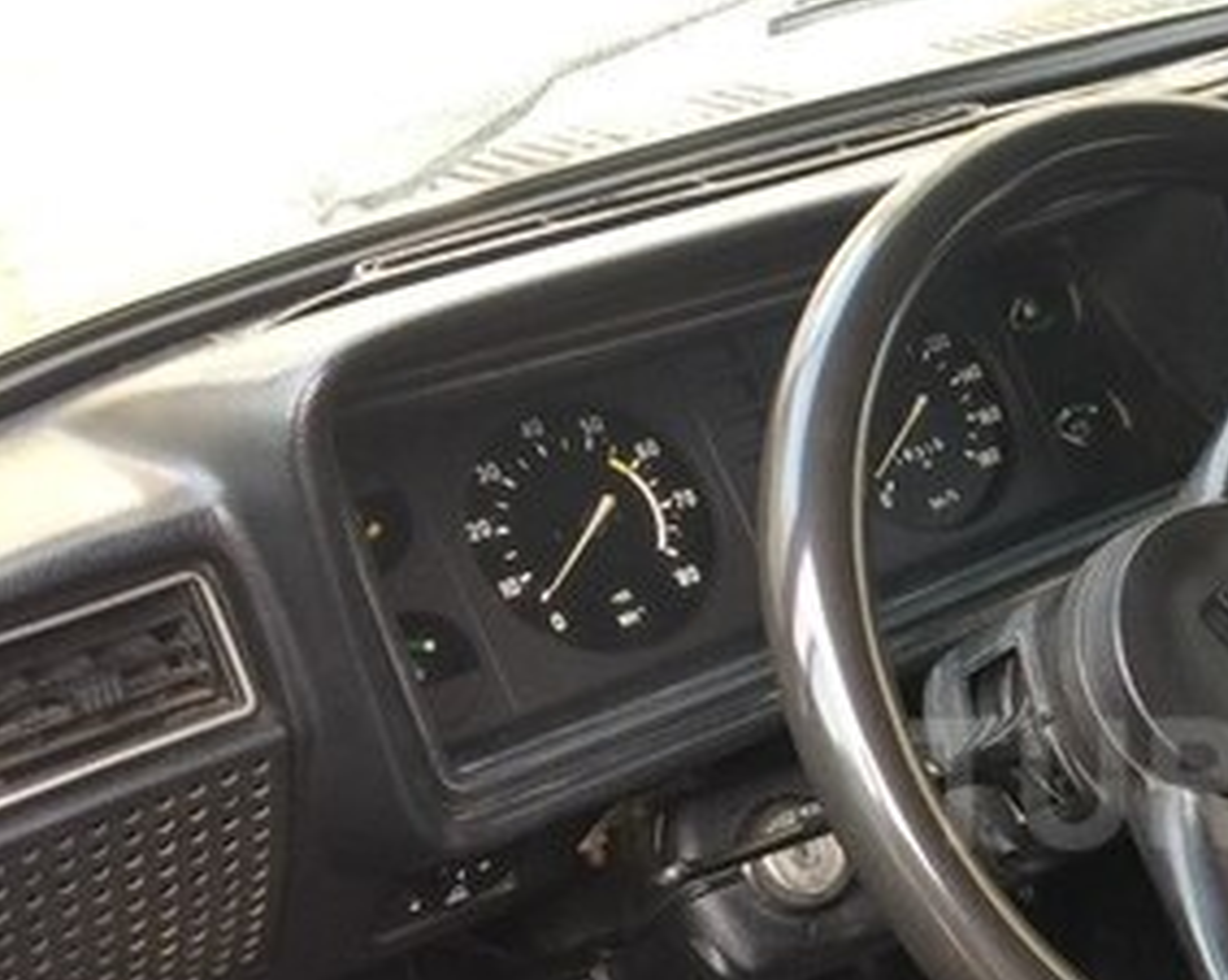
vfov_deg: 22.8
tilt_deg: -31.0
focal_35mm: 66
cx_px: 1354
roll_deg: +0.3
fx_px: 2397
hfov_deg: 26.5
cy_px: 783
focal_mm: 4.15
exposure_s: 1/33
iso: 32
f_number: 2.2
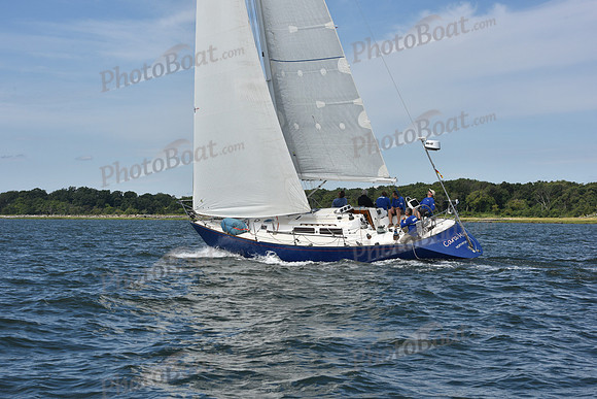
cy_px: 200
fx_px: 1244
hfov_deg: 27.0
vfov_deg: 18.2
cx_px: 298
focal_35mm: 75
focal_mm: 75
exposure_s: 1/1000
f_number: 11
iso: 320
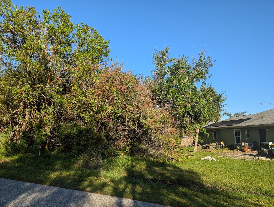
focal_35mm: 24
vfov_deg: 56.9
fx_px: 190
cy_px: 104
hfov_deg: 71.5
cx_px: 137
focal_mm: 6.9
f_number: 1.68
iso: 20
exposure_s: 1/606
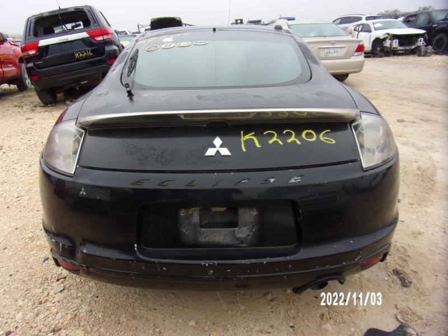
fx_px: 311
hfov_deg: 71.6
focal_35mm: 24
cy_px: 168
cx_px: 224
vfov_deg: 56.8
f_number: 3.3
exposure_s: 1/140
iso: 80
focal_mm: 4.3
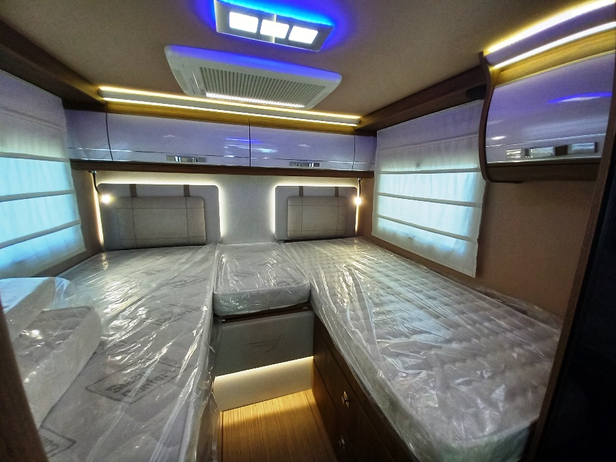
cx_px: 308
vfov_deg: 89.9
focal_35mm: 13
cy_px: 231
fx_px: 231
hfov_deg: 106.2
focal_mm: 1.13
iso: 125
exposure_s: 1/50
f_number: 2.2
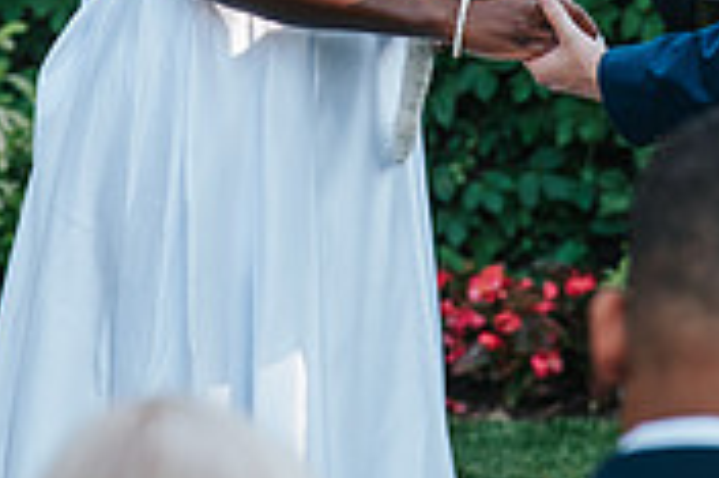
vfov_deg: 3.2
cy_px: -314
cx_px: 360
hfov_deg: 4.8
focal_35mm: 427
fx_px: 8520
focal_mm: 120
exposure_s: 1/320
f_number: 4.5
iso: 400
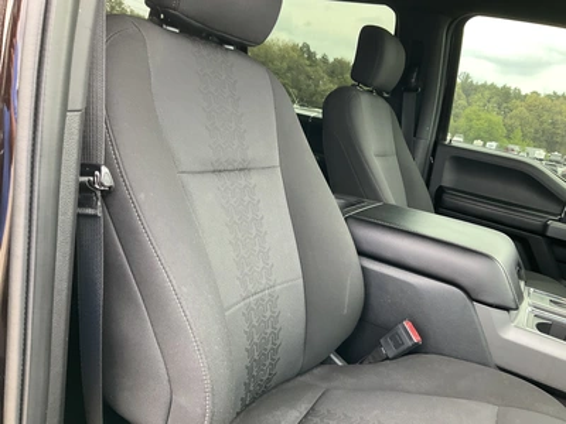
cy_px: 212
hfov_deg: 61.7
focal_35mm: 29
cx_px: 283
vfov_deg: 48.2
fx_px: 474
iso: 64
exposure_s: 1/69
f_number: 1.8
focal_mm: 3
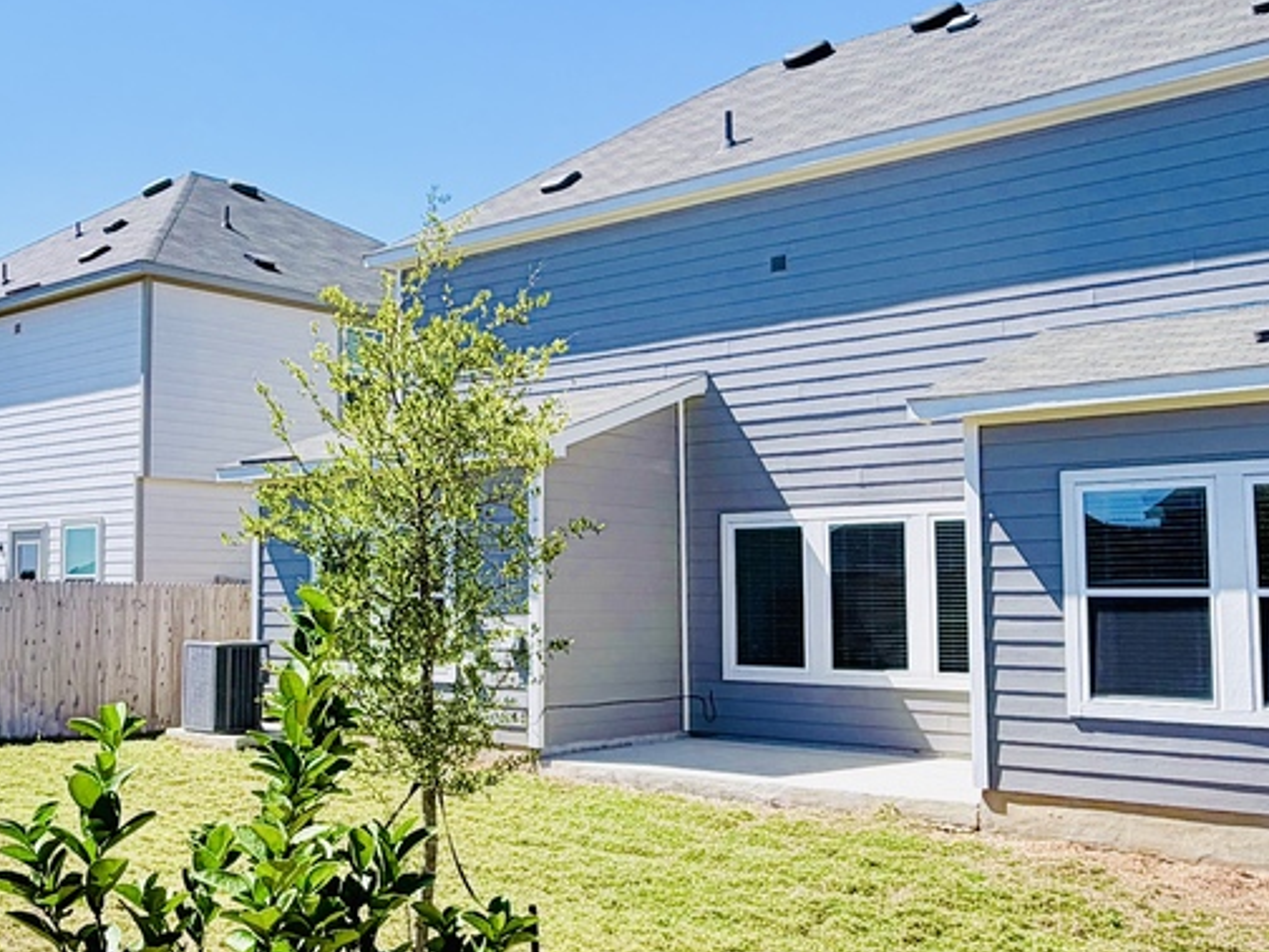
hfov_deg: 46.1
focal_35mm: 40
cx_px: 433
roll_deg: -0.1
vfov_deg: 36.0
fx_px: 1466
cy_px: 489
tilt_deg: +4.2
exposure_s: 1/809
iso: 20
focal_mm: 2.22
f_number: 2.2
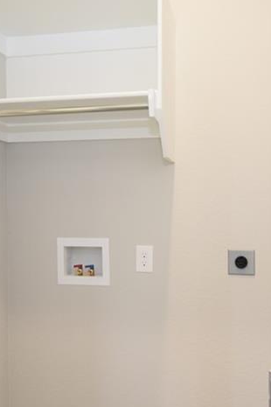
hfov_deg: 39.8
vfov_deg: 57.2
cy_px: 199
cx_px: 162
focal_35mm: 33
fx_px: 373
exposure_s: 1/80
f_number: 4.5
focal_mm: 10
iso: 800
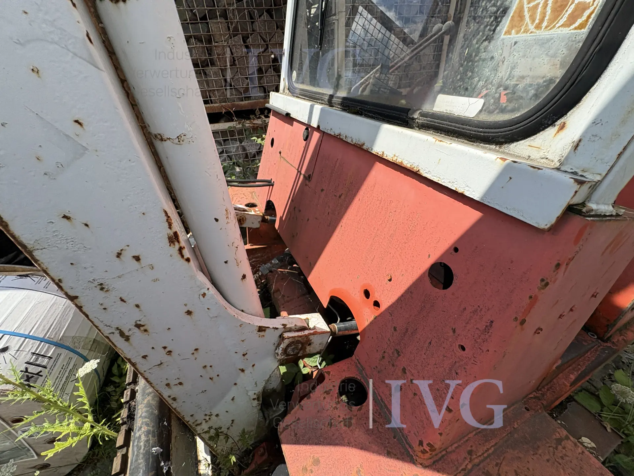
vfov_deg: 85.7
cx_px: 317
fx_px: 256
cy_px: 238
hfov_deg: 102.1
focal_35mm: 14
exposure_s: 1/1567
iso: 50
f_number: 2.2
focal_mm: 2.22
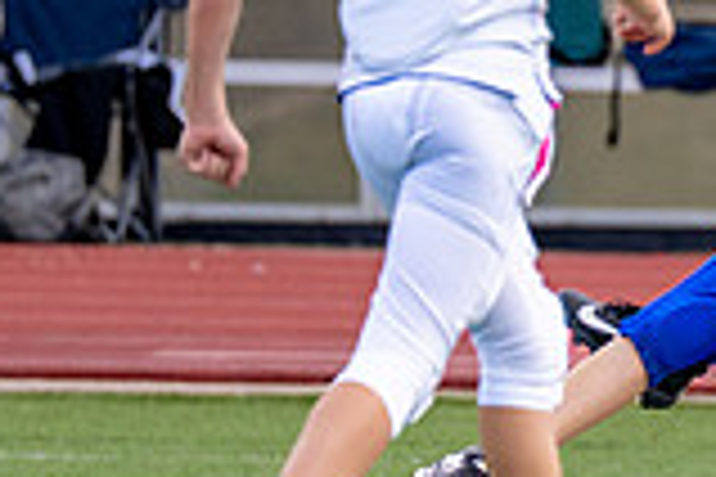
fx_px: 28678
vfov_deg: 1.0
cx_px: 1594
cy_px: 77
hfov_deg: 1.4
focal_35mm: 1442
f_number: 2.8
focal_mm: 200
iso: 320
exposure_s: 1/2500
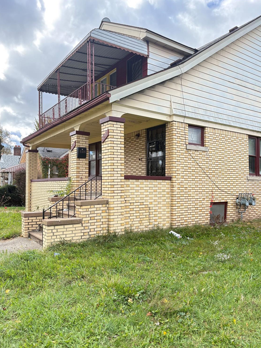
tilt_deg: +2.0
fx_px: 271
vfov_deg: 65.3
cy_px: 179
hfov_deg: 51.3
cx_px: 131
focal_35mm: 27
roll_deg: -0.3
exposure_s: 1/756
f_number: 1.6
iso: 64
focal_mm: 5.96
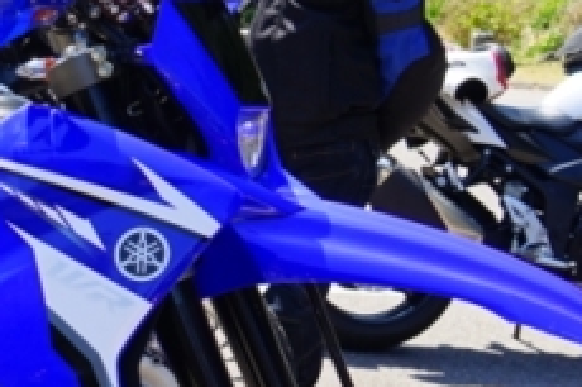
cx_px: -187
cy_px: 402
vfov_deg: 14.3
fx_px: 1519
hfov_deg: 19.8
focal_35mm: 94
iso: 100
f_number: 8
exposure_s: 1/100
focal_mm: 18
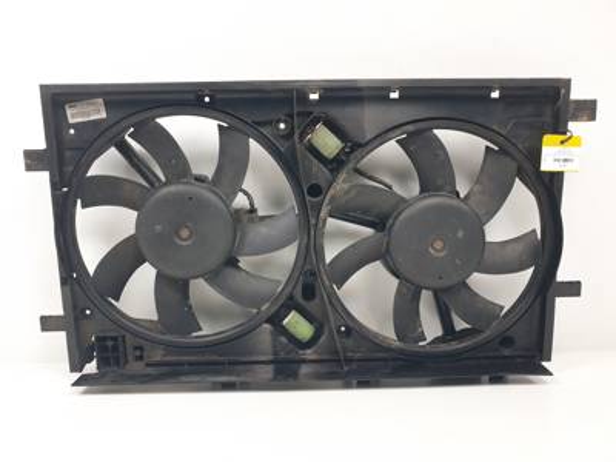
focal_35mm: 26
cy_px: 231
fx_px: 463
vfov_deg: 53.1
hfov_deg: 67.3
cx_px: 308
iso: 50
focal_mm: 4.3
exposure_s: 1/149
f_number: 2.4
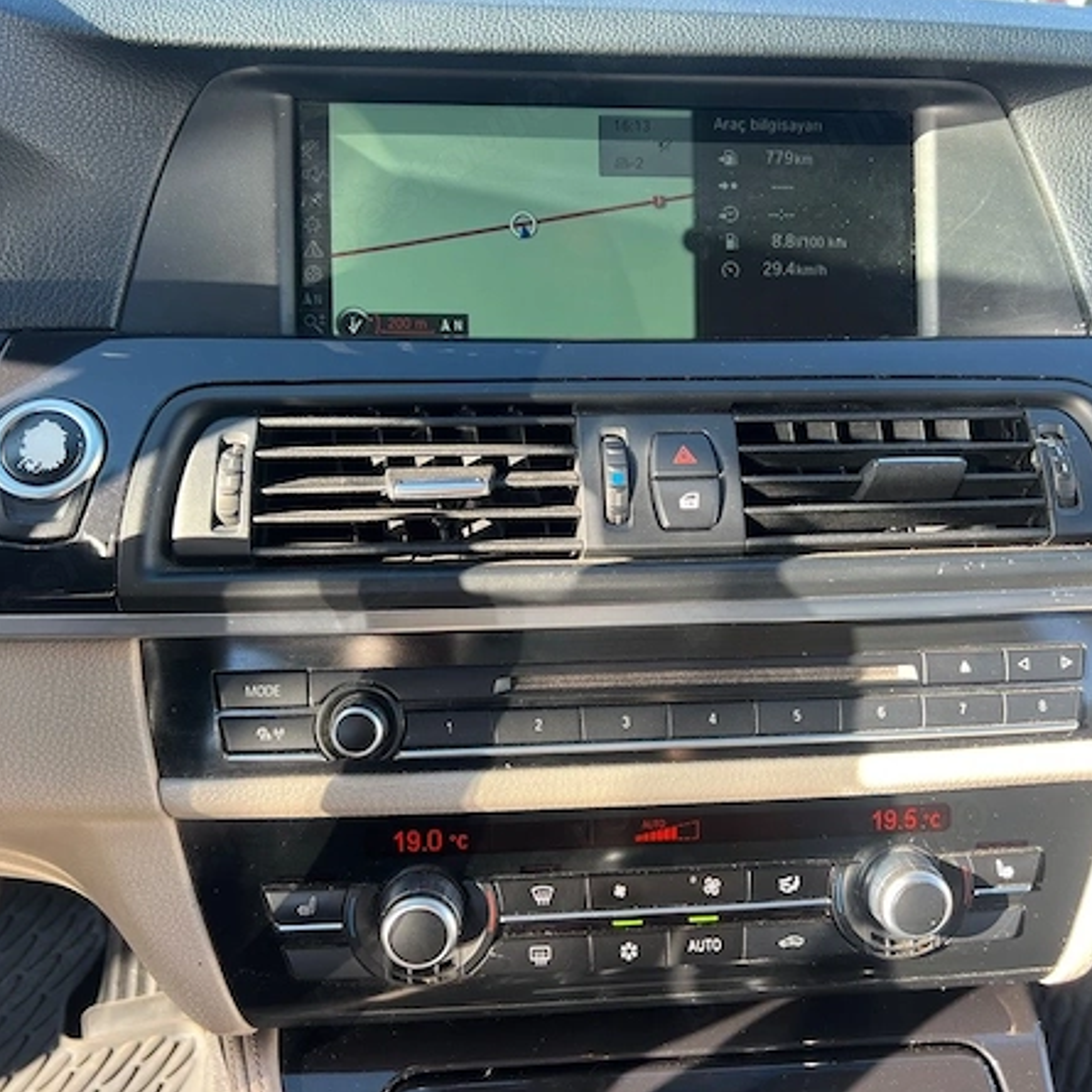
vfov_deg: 52.5
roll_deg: -1.7
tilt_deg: -25.6
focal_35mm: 31
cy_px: 545
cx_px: 594
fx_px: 1106
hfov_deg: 52.5
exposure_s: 1/146
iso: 32
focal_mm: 5.7
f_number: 1.5
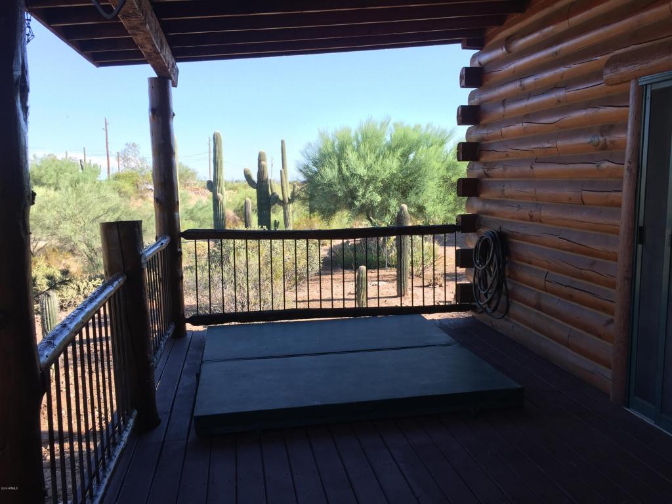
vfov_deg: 48.2
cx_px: 336
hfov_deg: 61.7
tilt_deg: -8.4
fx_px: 563
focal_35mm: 29
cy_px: 252
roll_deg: -0.8
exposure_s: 1/514
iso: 32
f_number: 2.2
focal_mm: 4.15
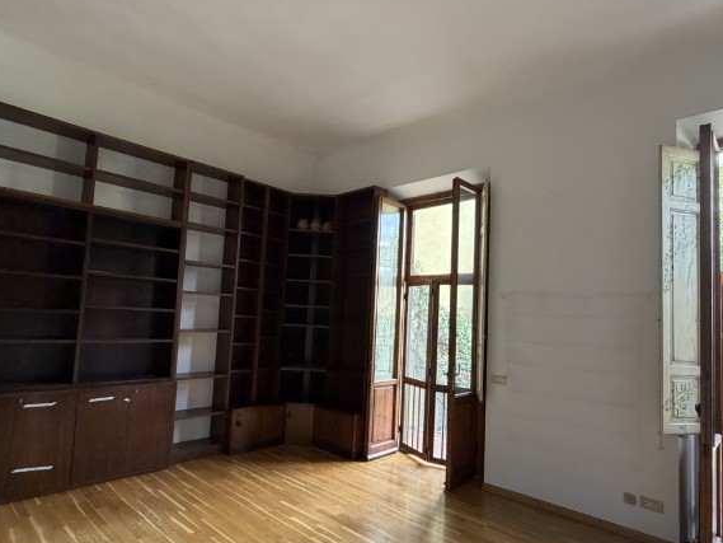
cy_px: 289
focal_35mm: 21
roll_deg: -2.9
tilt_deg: +3.8
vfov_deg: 63.4
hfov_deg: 79.0
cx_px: 353
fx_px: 439
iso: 320
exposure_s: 1/101
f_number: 2.2
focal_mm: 2.22
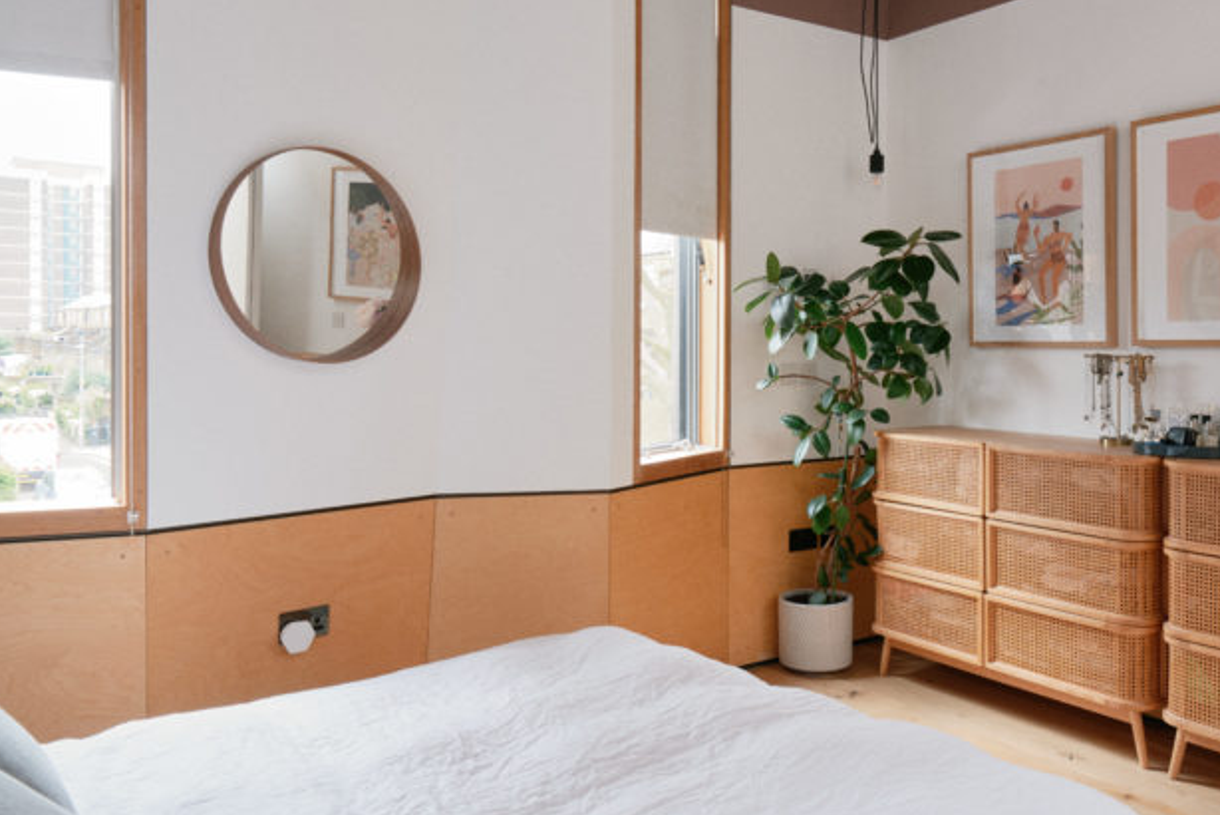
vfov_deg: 43.5
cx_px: 747
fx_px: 1017
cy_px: 344
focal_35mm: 30
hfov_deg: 61.2
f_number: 11
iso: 160
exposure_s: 1/4
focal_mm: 16
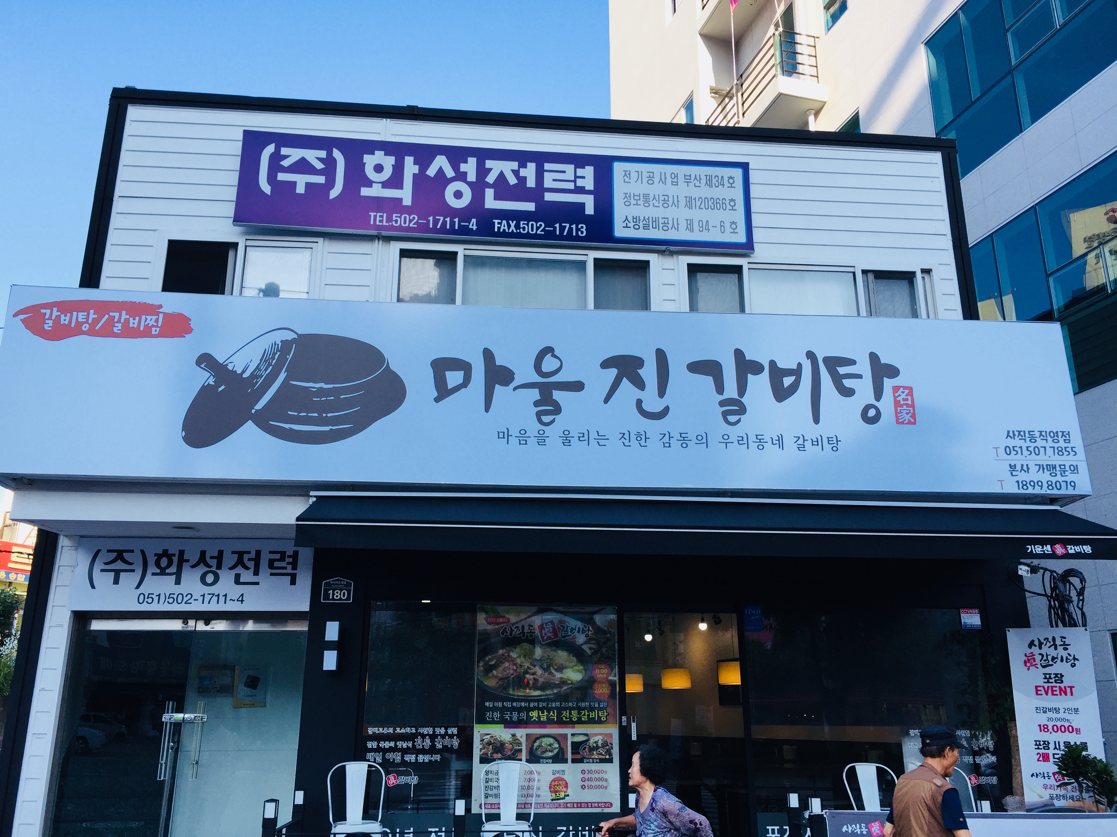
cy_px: 418
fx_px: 936
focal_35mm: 29
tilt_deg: +24.2
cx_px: 558
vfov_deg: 48.2
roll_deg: +0.7
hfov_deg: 61.7
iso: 32
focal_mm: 4.15
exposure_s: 1/482
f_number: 2.2
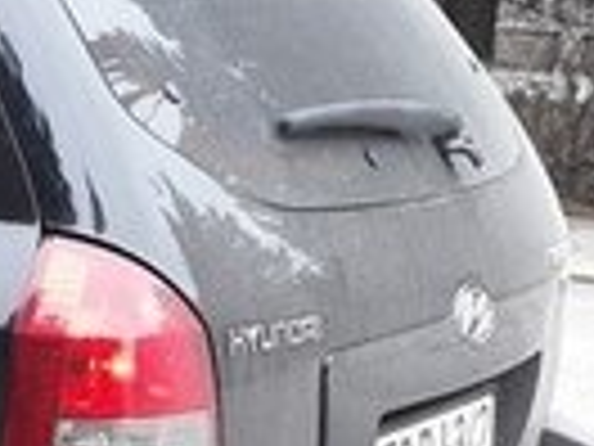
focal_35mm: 135
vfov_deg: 10.8
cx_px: -490
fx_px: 2317
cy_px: 498
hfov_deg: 13.1
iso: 64
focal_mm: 3.6
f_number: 1.9
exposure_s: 1/100
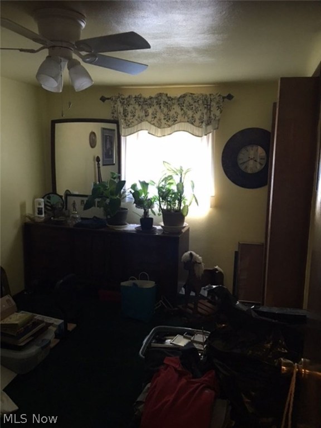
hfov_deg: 48.2
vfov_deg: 61.7
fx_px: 359
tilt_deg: -7.1
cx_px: 160
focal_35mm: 29
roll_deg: -1.1
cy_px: 214
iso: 125
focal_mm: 4.15
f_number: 2.2
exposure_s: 1/15
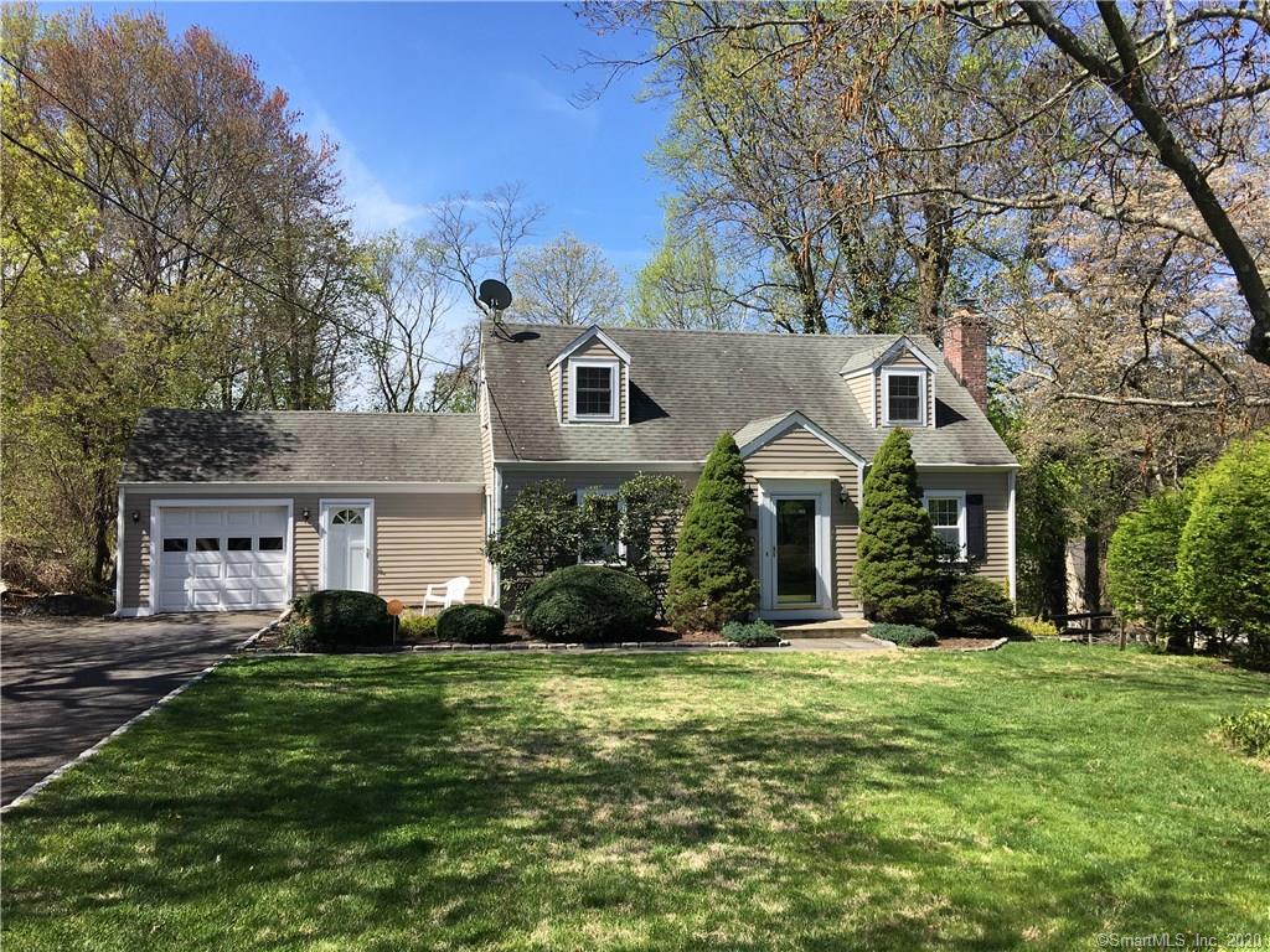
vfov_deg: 48.2
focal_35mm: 29
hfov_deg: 61.7
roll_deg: +0.0
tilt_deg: +2.2
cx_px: 635
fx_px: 1064
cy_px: 476
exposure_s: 1/986
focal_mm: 4.15
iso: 25
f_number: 2.2
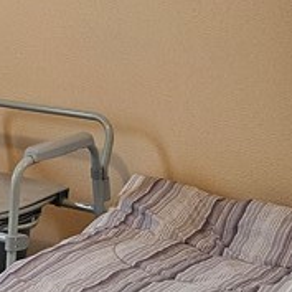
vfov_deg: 14.1
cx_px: 26
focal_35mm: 123
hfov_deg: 14.0
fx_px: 1174
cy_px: 91
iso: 320
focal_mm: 5
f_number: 1.8
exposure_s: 1/120
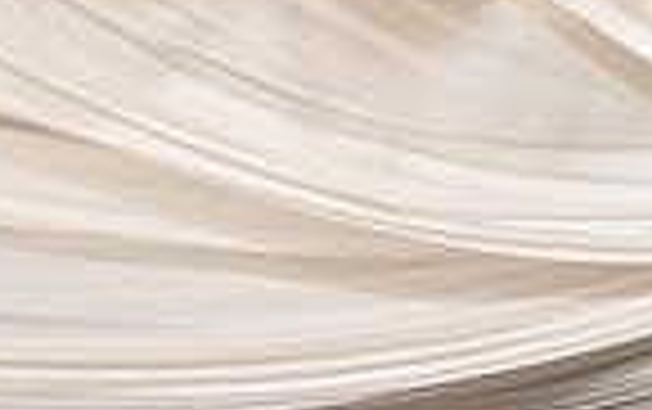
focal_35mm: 98
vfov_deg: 12.0
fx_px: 1743
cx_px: 1030
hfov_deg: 18.3
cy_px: 804
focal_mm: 24
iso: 1000
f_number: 4
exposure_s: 1/160
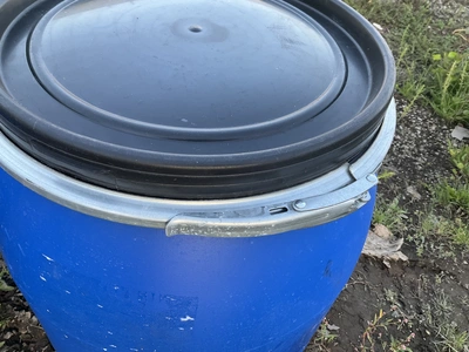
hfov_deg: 61.7
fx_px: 393
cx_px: 234
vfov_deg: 48.2
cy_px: 176
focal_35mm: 29
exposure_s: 1/122
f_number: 1.8
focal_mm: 3
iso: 64
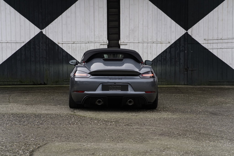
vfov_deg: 16.1
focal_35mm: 85
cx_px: 117
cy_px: 78
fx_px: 553
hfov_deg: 23.9
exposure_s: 1/200
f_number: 5.6
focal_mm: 85
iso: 1600
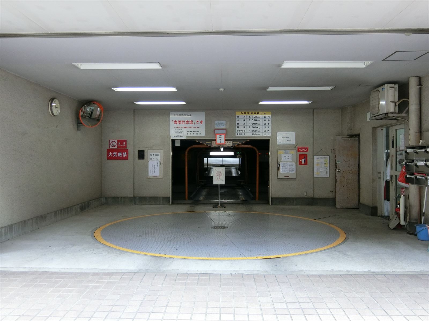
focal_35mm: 30
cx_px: 214
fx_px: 372
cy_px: 160
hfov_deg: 60.0
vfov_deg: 46.8
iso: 320
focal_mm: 6.4
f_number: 3.3
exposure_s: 1/125
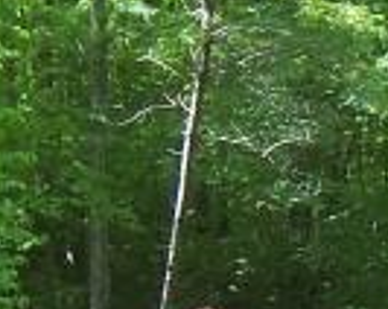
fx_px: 3107
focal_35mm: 271
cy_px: 431
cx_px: 694
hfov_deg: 7.0
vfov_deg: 5.7
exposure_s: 1/80
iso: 80
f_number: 2.8
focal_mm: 7.5
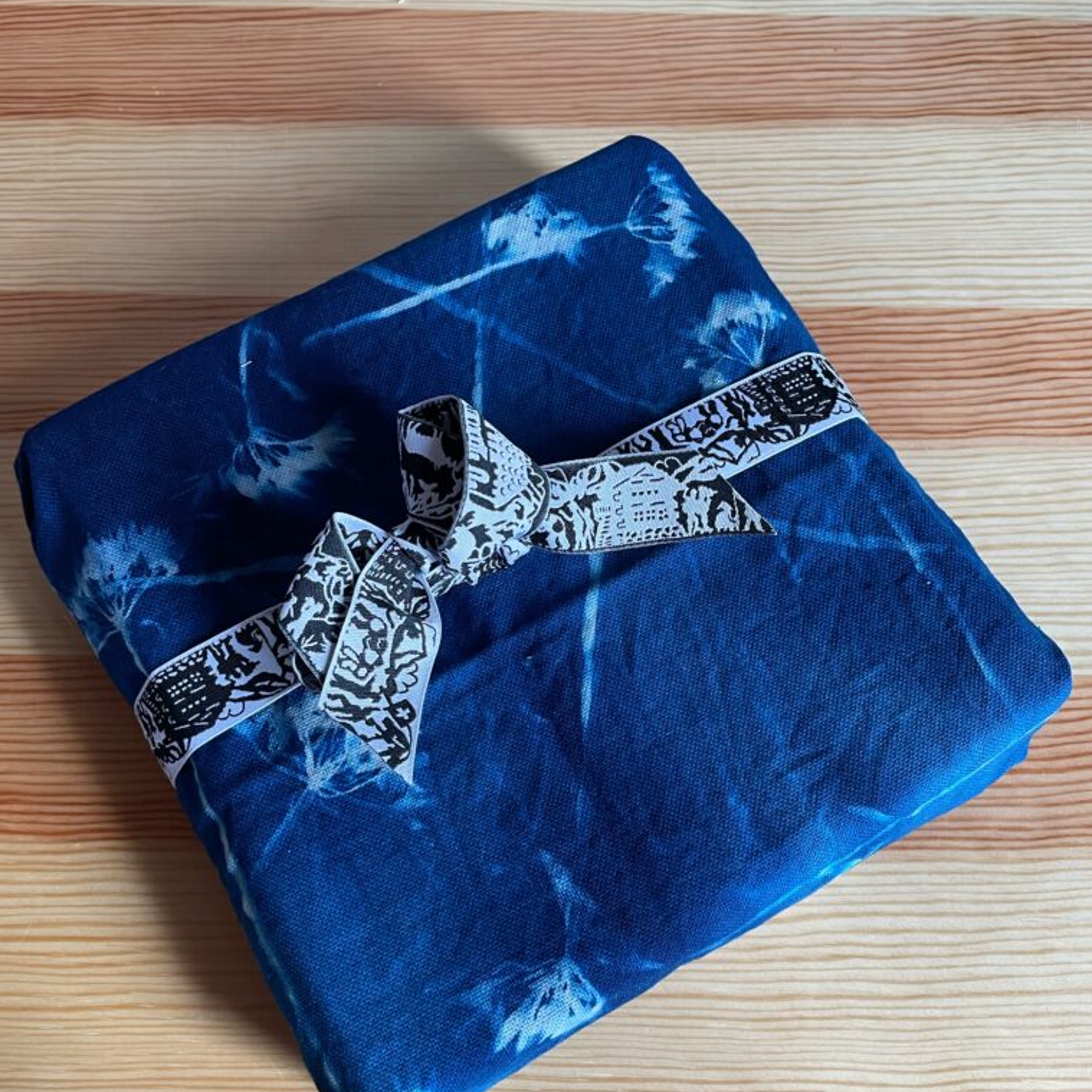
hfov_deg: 52.5
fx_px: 1106
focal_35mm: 31
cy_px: 627
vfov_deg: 52.3
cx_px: 548
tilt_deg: -70.4
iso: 125
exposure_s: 1/62
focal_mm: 4.2
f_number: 1.6
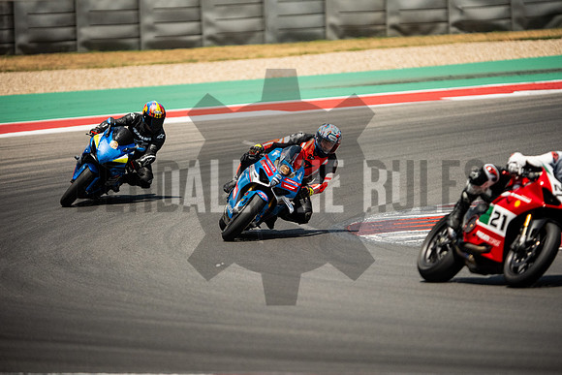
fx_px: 4684
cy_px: 188
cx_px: 281
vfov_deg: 4.6
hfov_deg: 6.9
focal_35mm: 300
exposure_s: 1/1600
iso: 1250
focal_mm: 200
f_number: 2
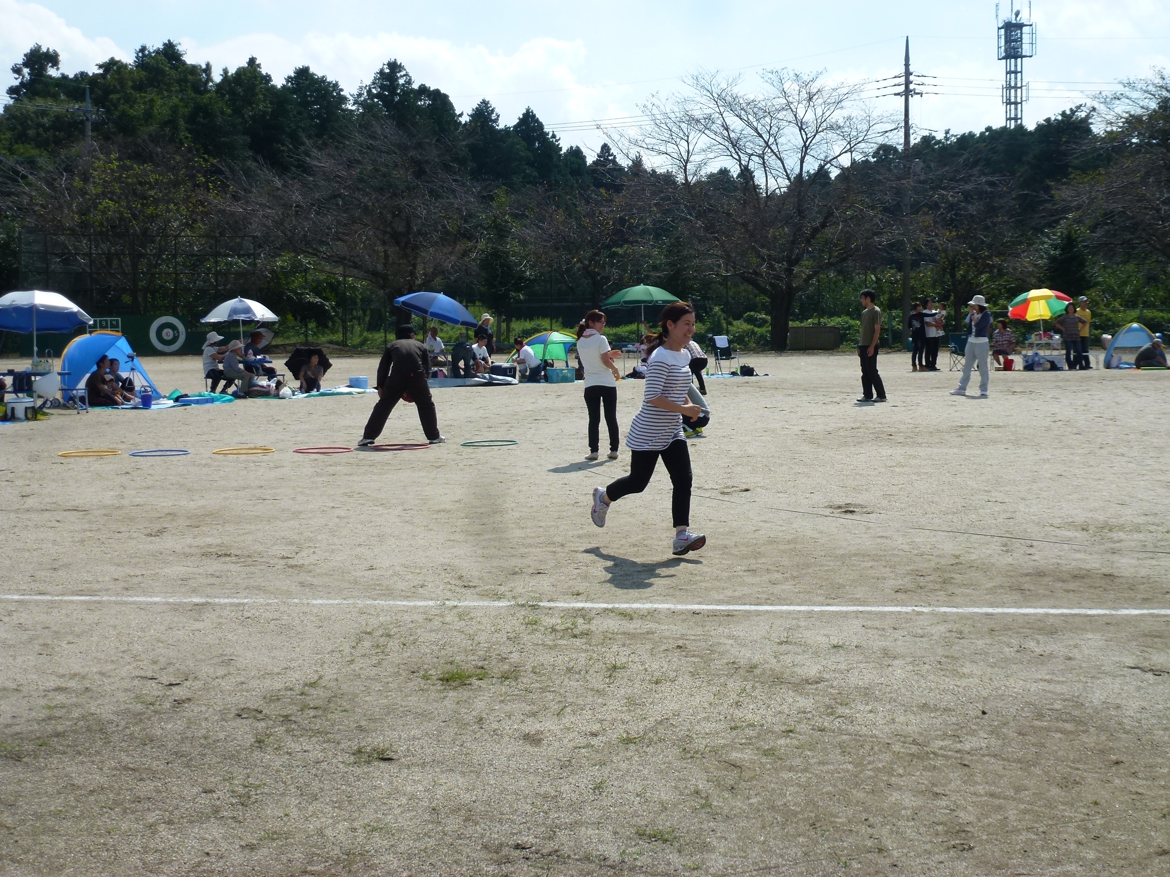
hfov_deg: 42.1
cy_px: 438
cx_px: 585
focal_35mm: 45
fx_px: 1521
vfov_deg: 32.2
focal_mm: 8
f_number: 4
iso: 100
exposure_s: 1/1300
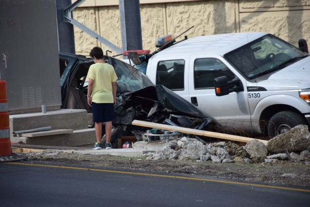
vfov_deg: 6.6
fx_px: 1810
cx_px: 155
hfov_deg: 9.8
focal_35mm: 210
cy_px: 104
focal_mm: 140
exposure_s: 1/1600
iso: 400
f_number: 5.6
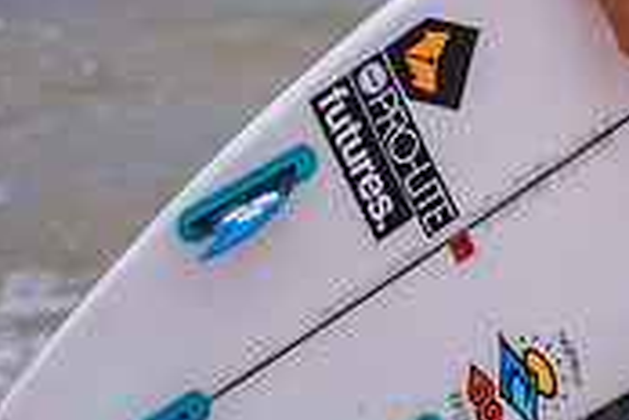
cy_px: -179
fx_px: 20354
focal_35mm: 1165
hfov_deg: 1.8
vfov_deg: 1.2
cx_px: 1030
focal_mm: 350
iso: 560
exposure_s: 1/2000
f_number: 5.6
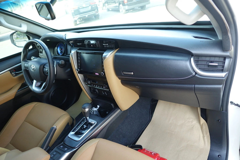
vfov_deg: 53.1
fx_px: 160
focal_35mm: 24
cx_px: 120
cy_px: 80
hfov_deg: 73.7
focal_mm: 8.8
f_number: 4
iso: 125
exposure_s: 1/125
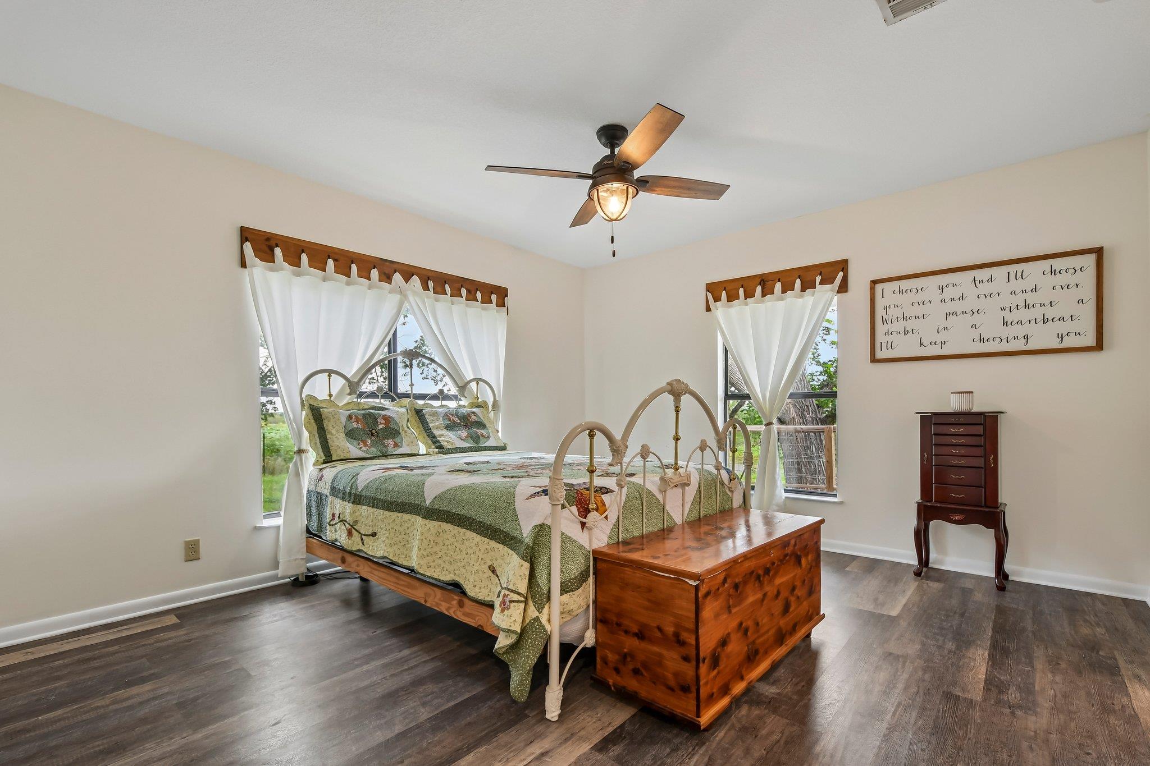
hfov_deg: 100.4
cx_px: 575
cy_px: 383
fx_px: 479
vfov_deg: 77.3
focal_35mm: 15
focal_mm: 10
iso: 400
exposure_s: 1/25
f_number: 8
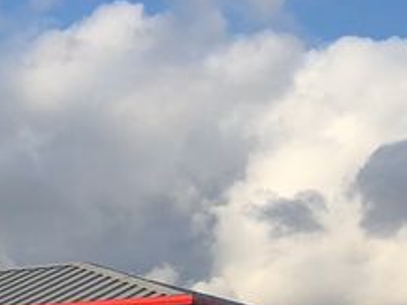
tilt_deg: +3.3
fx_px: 1693
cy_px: 443
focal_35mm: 144
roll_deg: +0.4
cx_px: -228
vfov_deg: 10.0
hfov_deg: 12.9
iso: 20
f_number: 1.8
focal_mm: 3.99
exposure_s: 1/2088
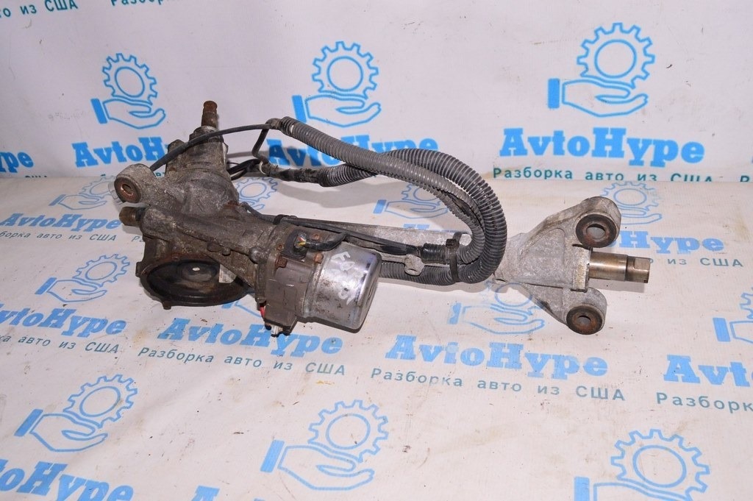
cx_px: 376
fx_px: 690
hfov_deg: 57.3
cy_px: 250
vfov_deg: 39.9
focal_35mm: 33
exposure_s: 1/200
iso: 1600
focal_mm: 22
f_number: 8
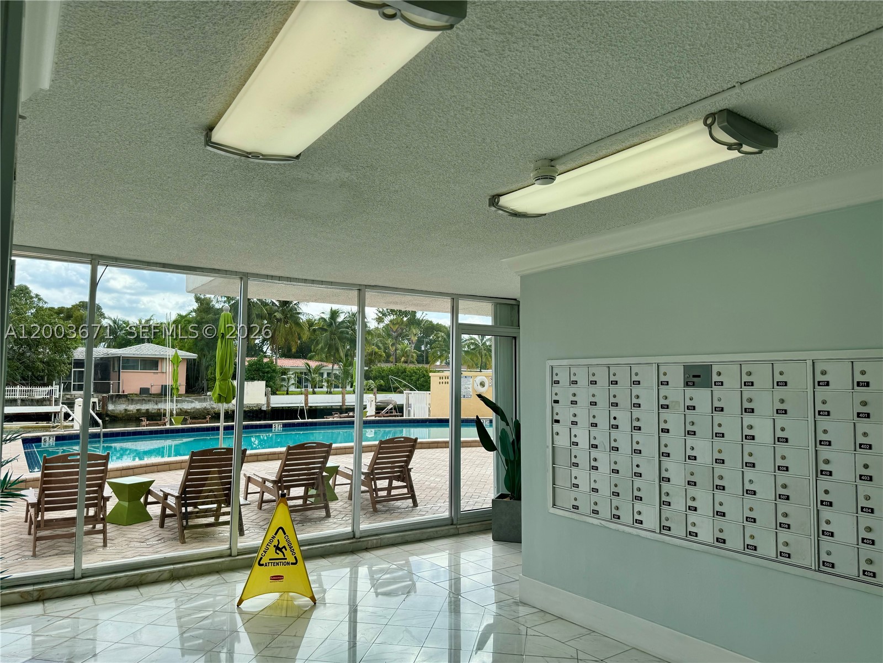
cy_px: 332
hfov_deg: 71.6
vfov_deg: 56.8
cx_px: 442
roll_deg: -0.5
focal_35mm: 24
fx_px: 612
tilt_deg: +3.6
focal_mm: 6.76
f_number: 1.78
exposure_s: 1/2506
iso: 80
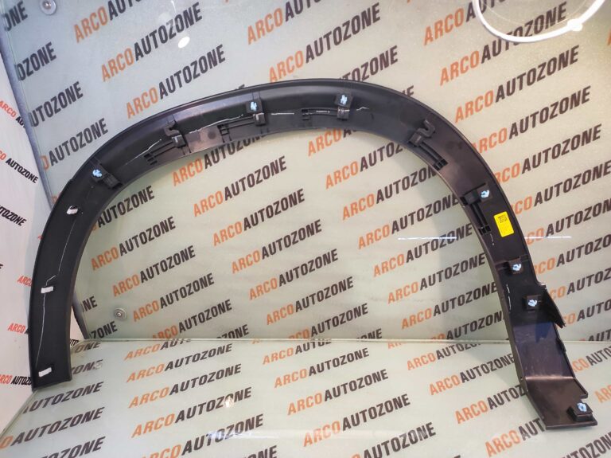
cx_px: 306
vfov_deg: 74.7
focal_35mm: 17
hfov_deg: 91.1
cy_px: 229
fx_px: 300
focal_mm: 4.74
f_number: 1.79
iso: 209
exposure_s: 1/33
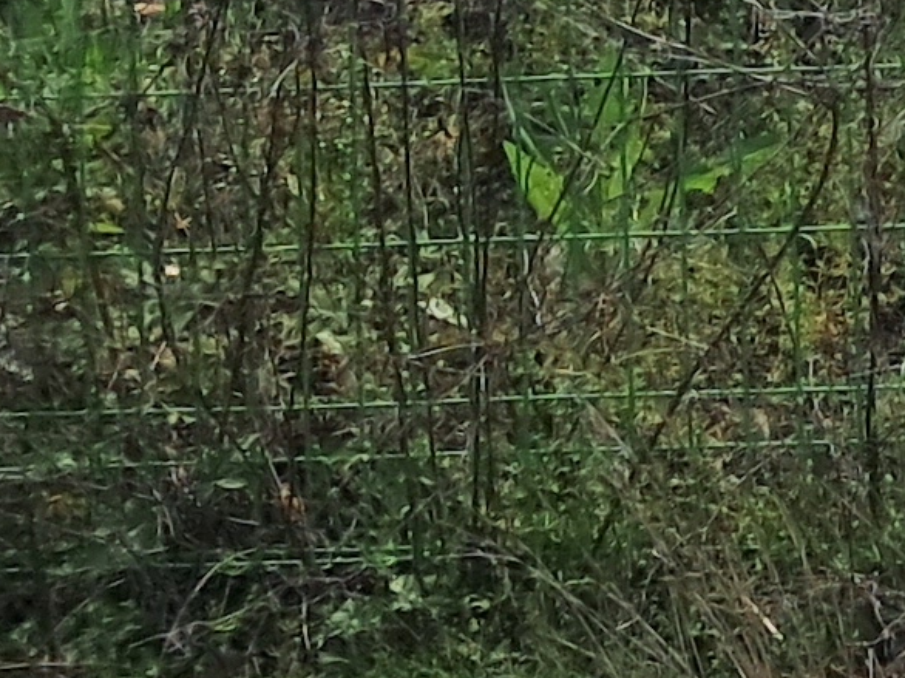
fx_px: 4913
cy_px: -724
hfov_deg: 8.1
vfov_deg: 7.5
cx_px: 3143
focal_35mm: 188
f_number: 1.8
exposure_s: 1/1307
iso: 50
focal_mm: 4
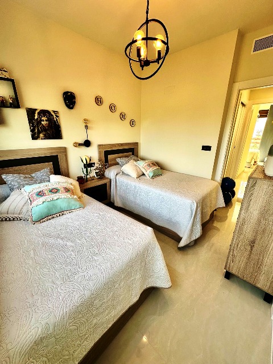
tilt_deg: -17.7
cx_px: 136
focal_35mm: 14
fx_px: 147
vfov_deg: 102.1
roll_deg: -1.0
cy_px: 182
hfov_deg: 85.7
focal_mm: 2.22
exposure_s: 1/99
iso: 80
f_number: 2.2
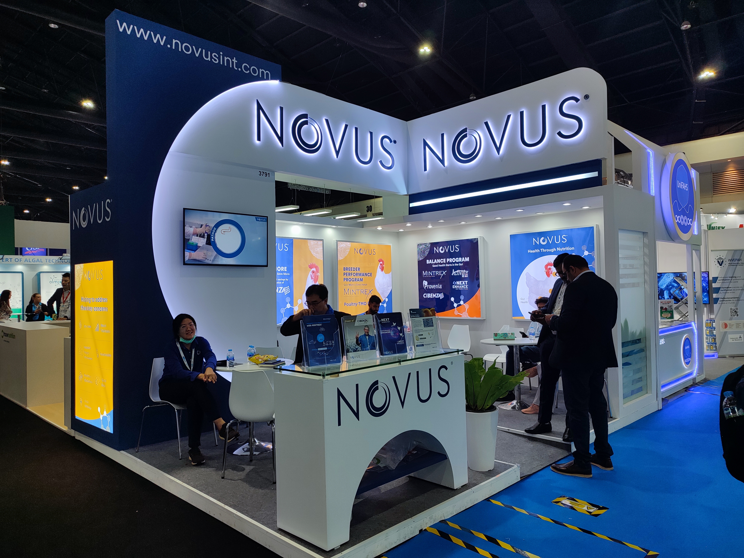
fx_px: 537
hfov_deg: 69.4
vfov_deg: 54.9
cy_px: 279
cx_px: 372
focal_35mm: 25
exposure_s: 1/50
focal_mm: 6.04
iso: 55
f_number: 1.9
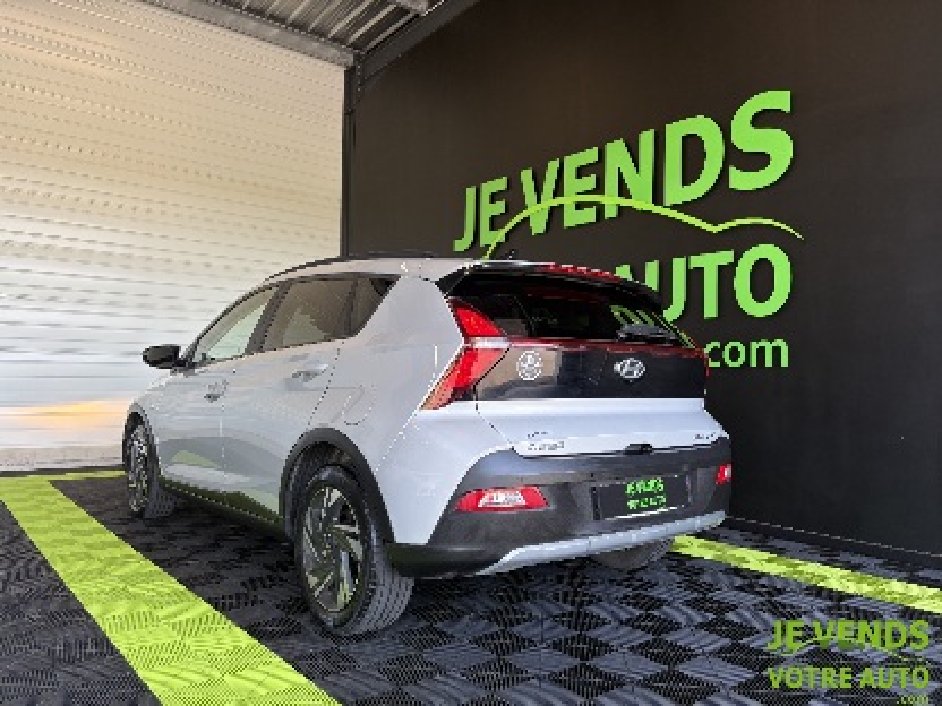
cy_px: 353
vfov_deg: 53.1
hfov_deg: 67.3
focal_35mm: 26
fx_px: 708
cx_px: 471
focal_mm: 5.96
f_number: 1.6
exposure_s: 1/122
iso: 64
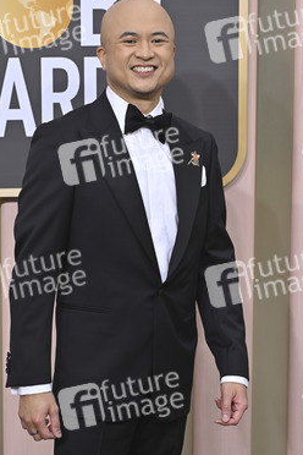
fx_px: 1830
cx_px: 156
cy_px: 218
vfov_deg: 14.2
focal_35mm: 145
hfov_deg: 9.5
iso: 800
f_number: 8
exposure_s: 1/640
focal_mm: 135
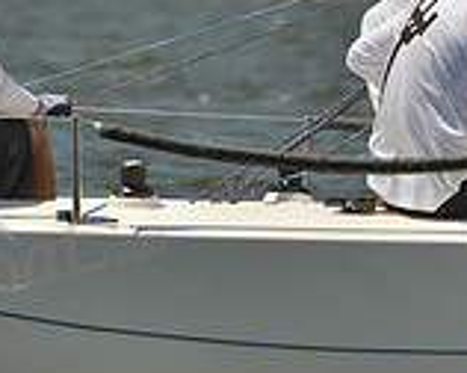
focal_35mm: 1380
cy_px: 87
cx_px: 322
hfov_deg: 1.4
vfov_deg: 1.1
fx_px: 19050
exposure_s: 1/1600
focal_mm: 400
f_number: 9
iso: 280
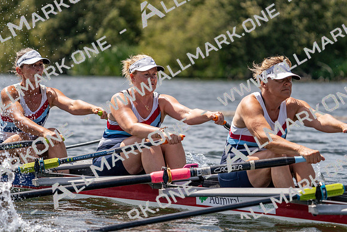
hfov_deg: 8.2
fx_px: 2429
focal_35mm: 252
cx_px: 174
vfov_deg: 5.5
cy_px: 116
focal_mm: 252
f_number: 5.6
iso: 250
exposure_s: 1/2000
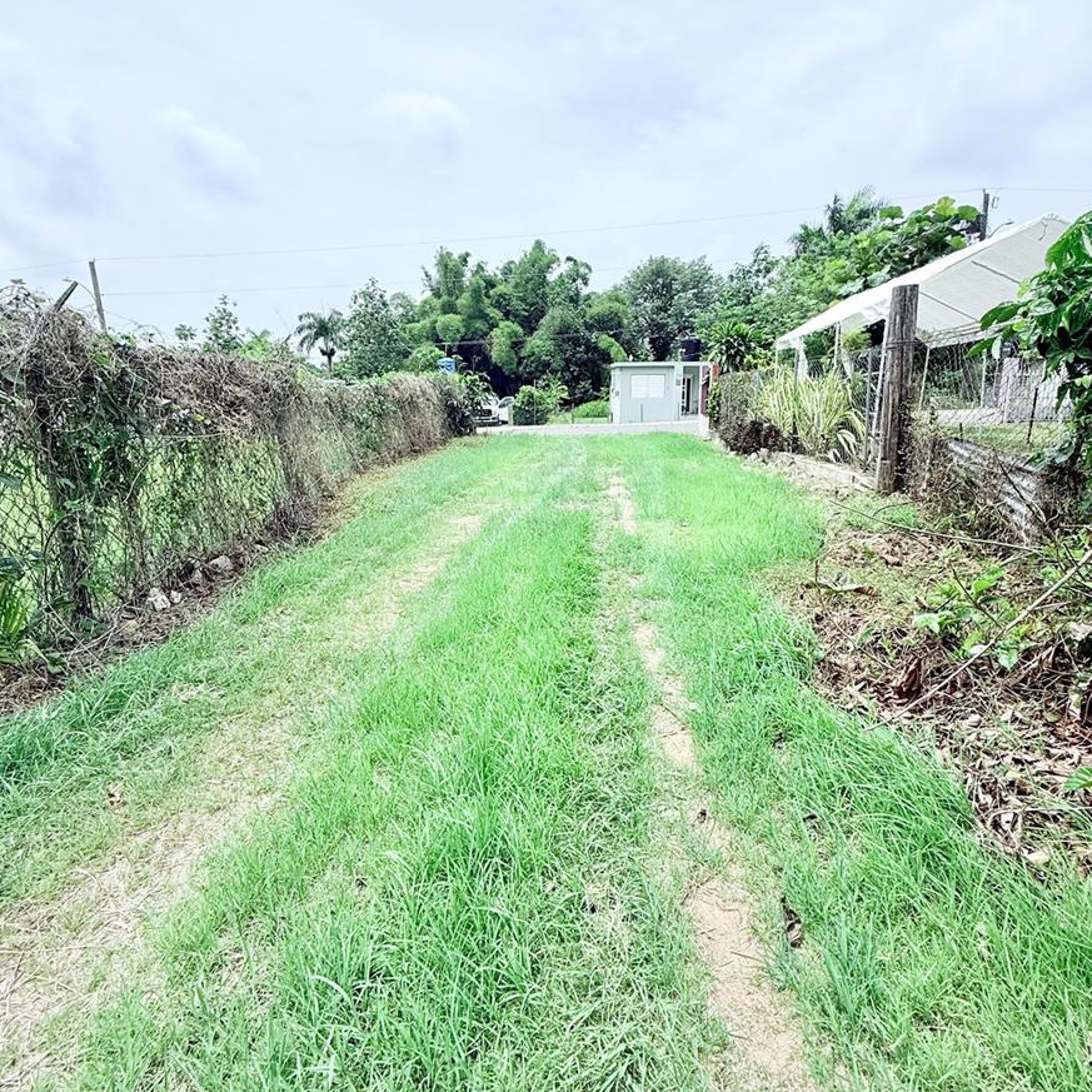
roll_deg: +0.8
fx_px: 607
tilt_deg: -10.7
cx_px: 552
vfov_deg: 83.7
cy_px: 494
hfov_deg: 84.0
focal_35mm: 17
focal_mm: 2.22
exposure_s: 1/2165
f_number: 2.2
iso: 50
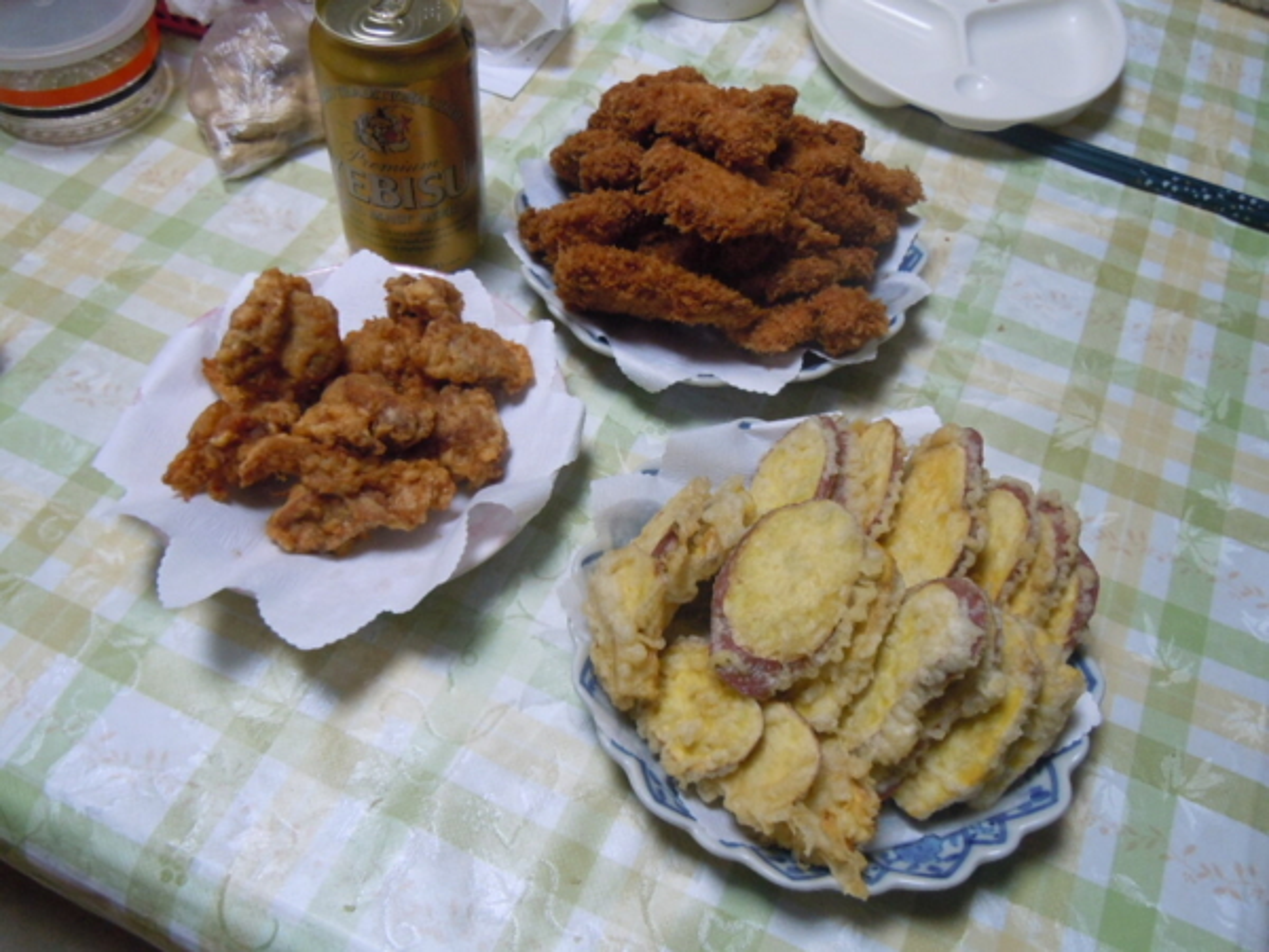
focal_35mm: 30
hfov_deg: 60.0
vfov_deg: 46.8
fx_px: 1100
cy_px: 476
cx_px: 634
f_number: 3.5
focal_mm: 5.4
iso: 400
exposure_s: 1/30
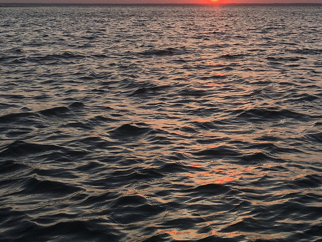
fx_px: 577
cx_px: 234
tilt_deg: -3.9
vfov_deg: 23.2
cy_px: 42
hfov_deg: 30.8
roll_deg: +0.3
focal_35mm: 62
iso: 25
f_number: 2.2
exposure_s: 1/506
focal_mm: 4.15
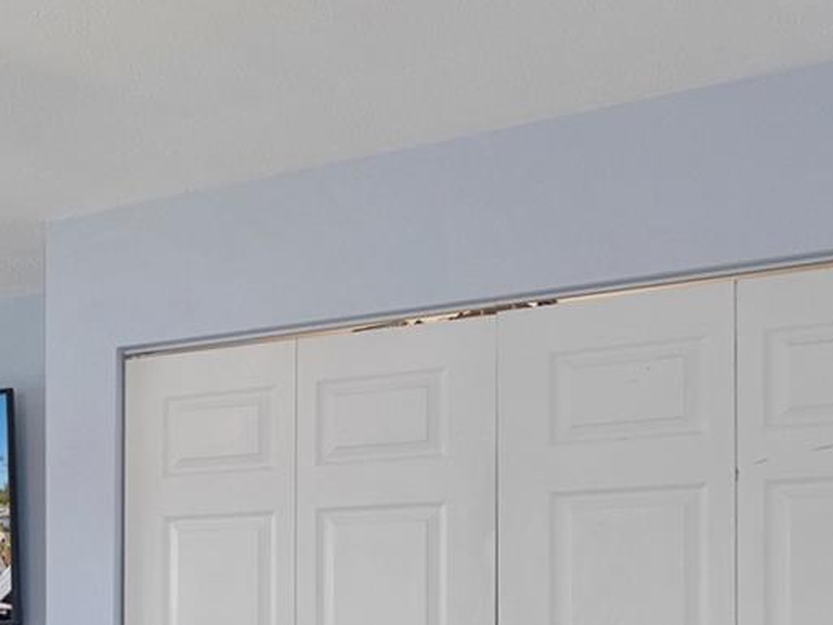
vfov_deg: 25.4
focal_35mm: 54
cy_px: 656
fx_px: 1300
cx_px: -143
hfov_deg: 30.6
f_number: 8
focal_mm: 12
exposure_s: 1/10
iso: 320
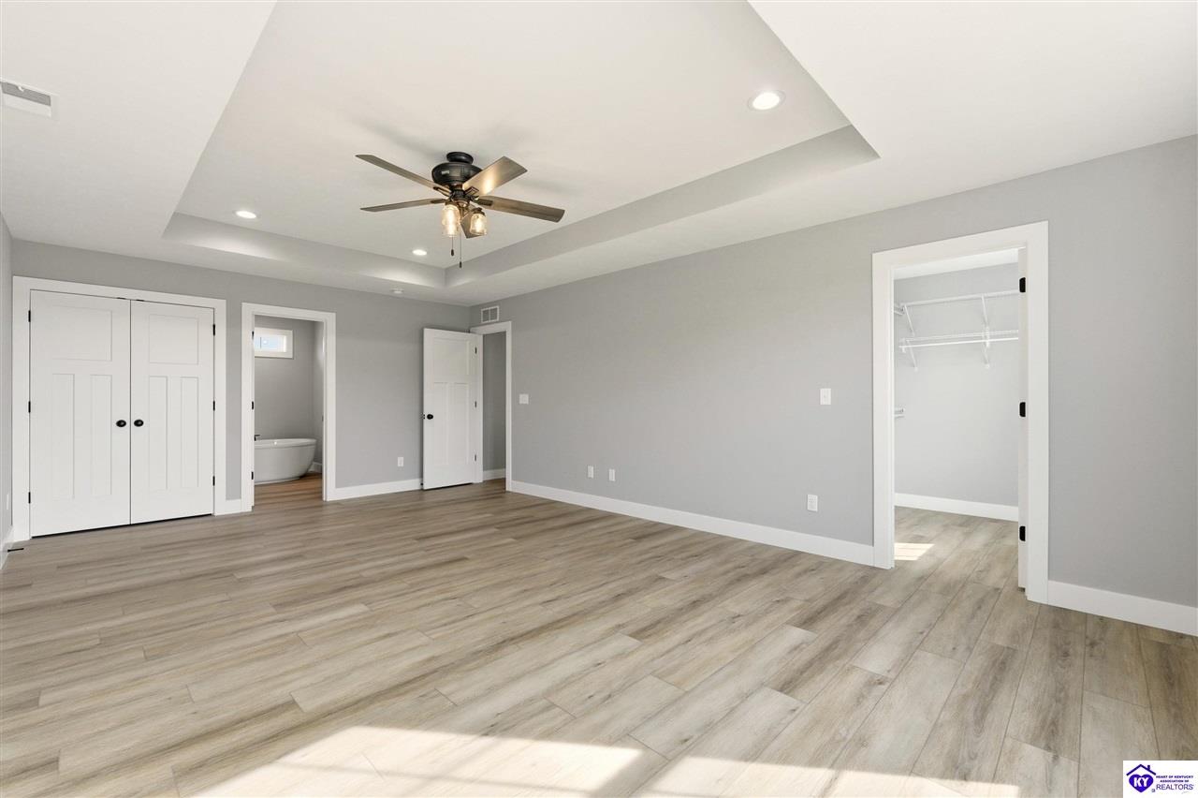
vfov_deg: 77.3
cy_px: 399
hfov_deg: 100.4
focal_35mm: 15
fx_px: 499
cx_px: 599
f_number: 9
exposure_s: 1/1000
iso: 400
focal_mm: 10
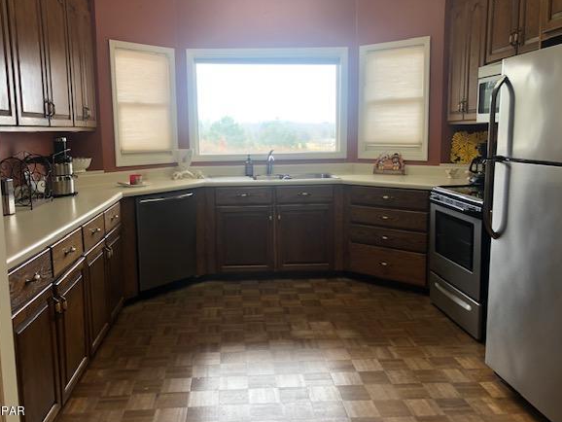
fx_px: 504
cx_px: 259
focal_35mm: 31
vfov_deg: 45.4
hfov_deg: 58.3
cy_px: 197
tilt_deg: -6.1
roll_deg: +0.4
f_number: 1.8
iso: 50
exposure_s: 1/120
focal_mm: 3.99
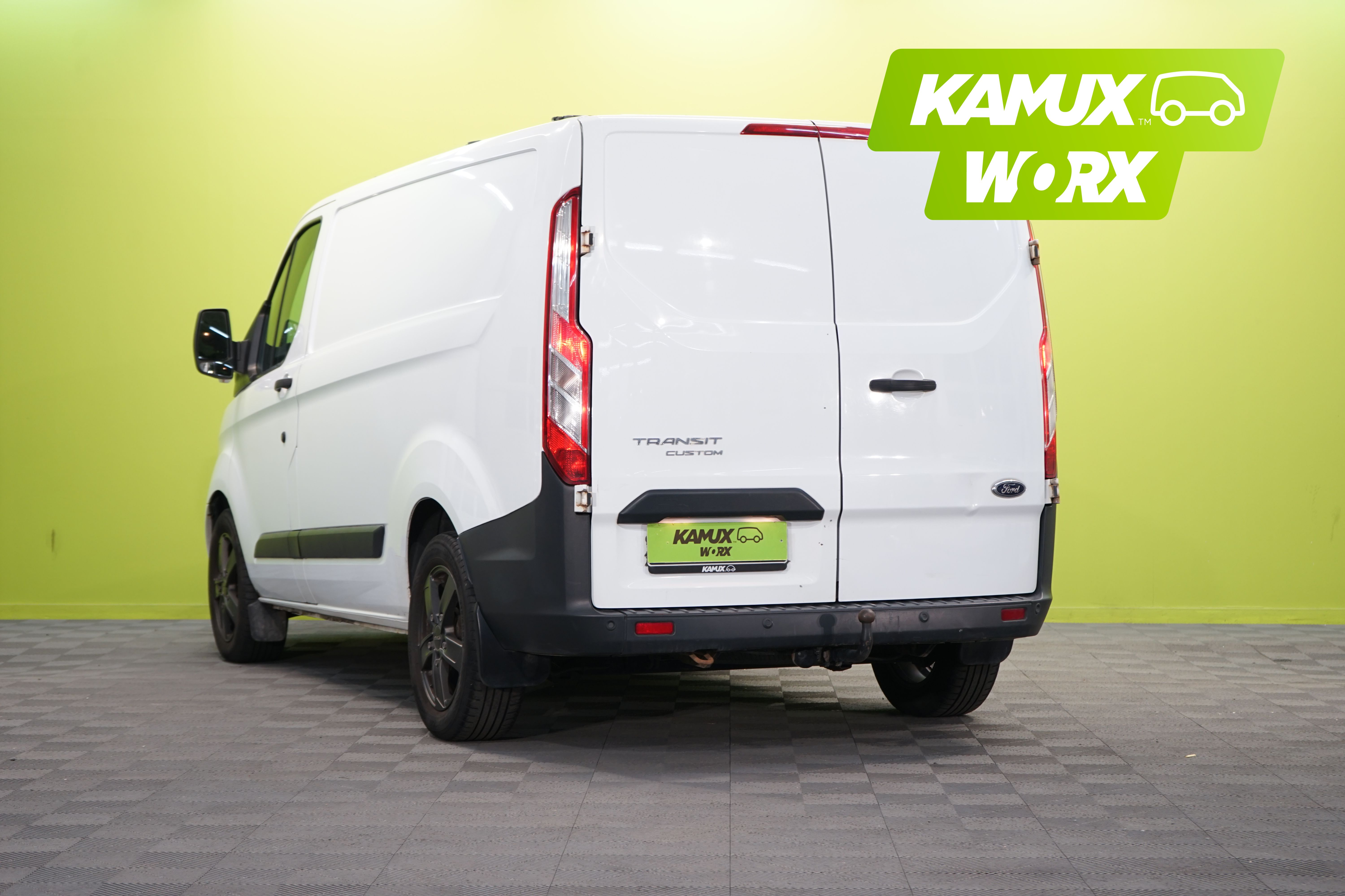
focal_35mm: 64
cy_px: 448
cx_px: 672
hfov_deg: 31.4
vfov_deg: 21.2
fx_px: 2391
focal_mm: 64
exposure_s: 1/25
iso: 400
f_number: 5.6
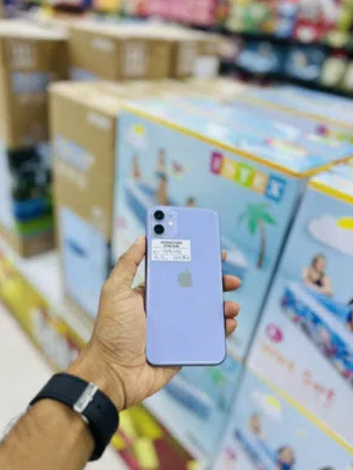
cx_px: 172
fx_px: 367
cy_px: 236
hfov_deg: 51.4
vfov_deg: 65.3
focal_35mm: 27
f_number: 1.5
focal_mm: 5.7
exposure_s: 1/177
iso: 40
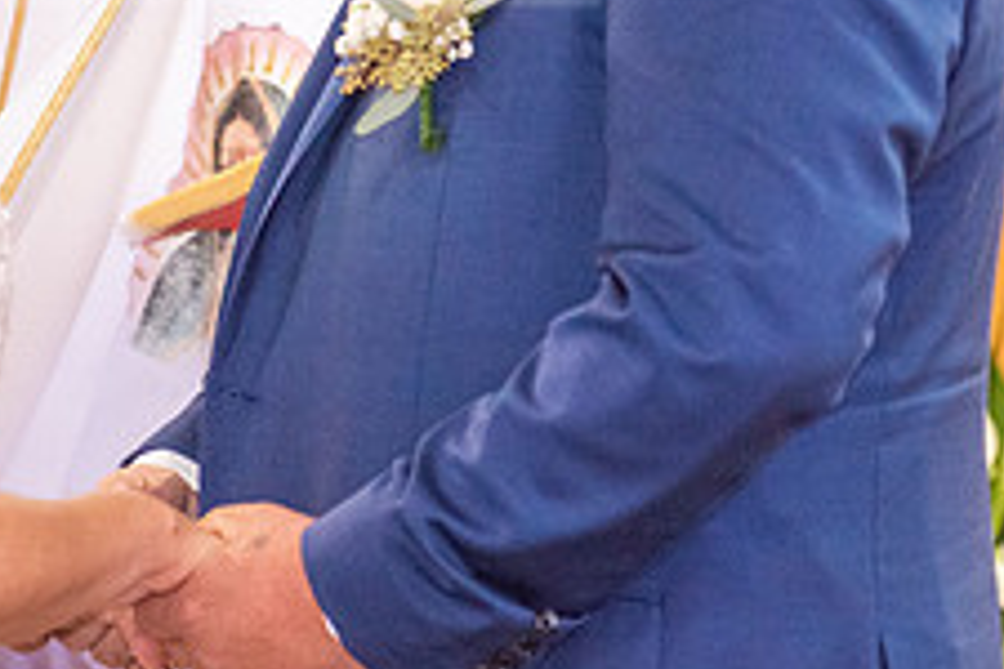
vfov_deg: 2.7
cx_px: 504
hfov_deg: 4.1
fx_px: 14166
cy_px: -109
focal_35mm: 508
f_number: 2.8
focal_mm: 160
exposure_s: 1/160
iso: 2000
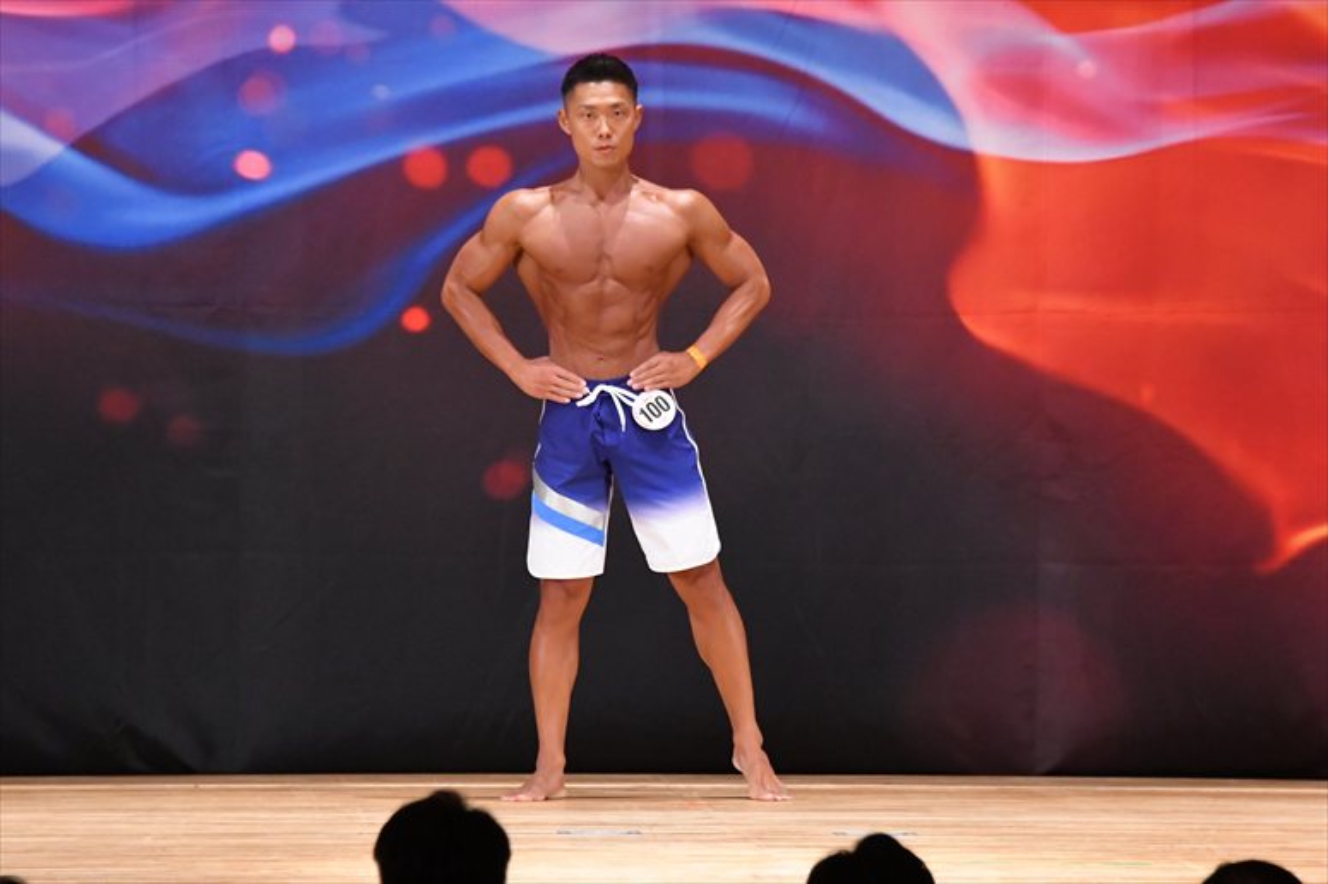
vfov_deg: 4.8
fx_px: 10508
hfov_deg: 7.2
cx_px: 664
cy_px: 442
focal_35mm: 285
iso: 6400
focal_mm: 190
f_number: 5.6
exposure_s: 1/400
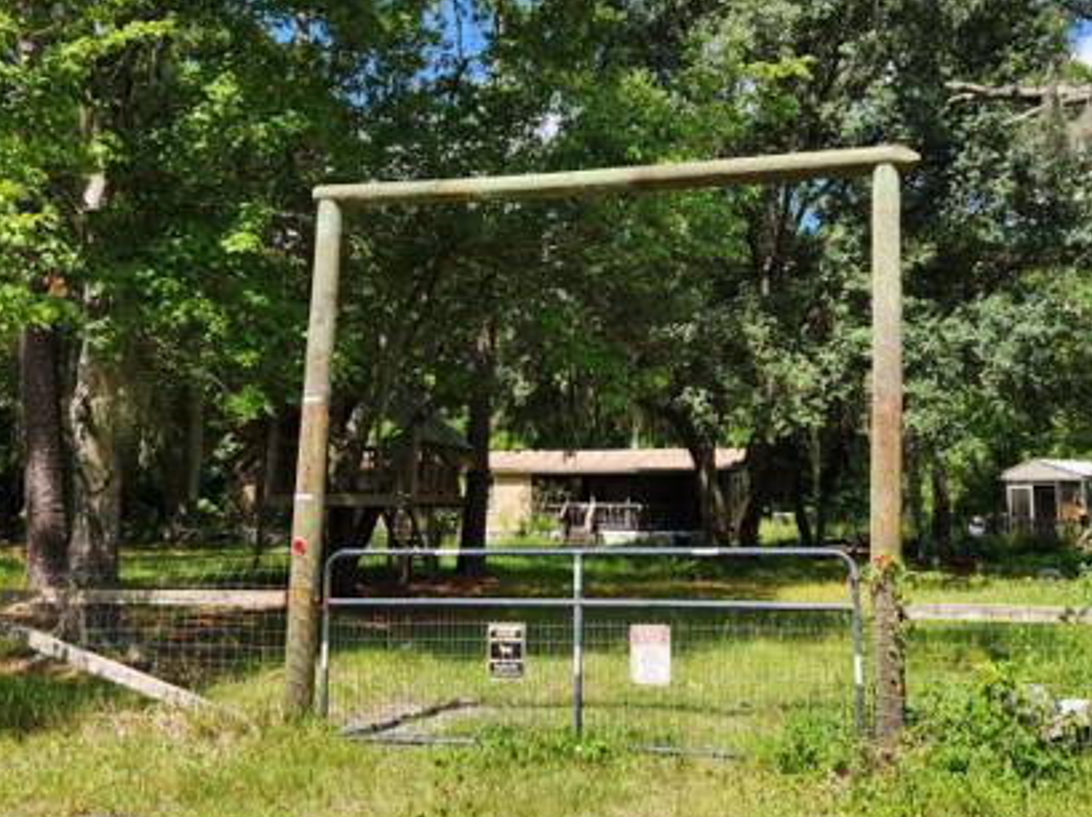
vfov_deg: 39.5
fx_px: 1135
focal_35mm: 36
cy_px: 340
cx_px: 670
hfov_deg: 51.0
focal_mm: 5.4
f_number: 1.8
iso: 20
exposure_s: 1/681
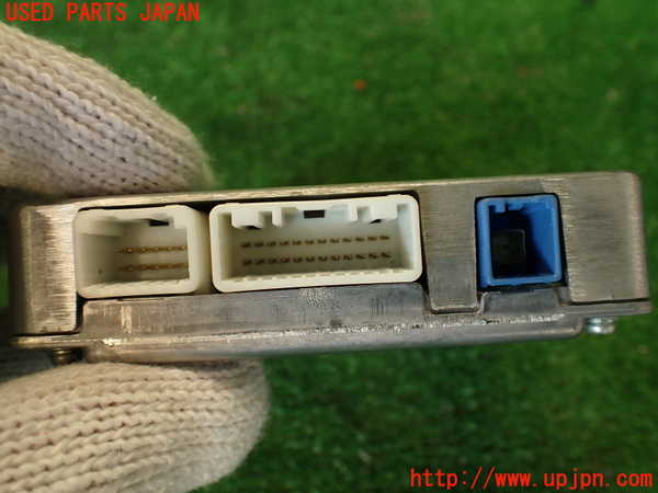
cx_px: 329
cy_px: 246
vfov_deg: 46.8
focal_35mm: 30
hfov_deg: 60.0
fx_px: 570
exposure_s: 1/60
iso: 160
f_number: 2.3
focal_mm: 5.4
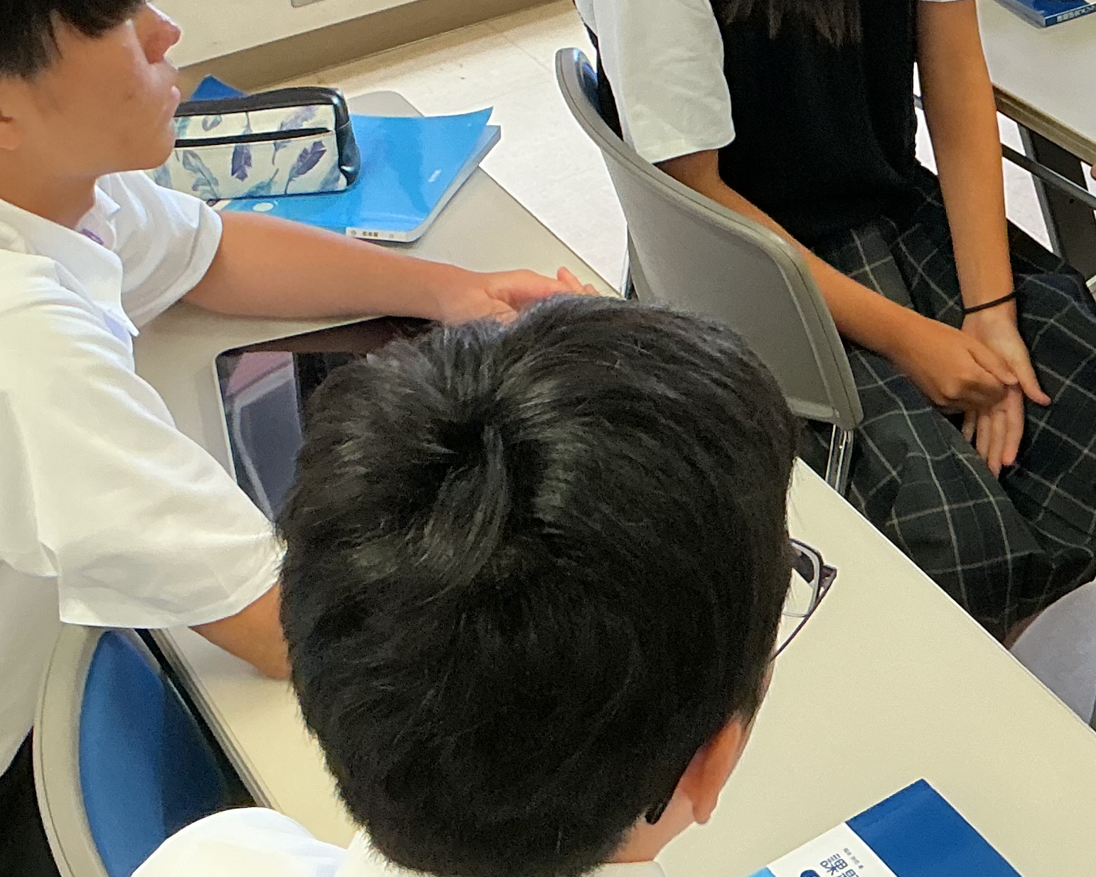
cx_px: 1009
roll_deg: +0.7
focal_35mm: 74
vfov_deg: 20.2
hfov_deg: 24.9
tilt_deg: -26.1
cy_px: 42
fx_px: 2401
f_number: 1.8
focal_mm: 3
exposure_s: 1/120
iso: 64
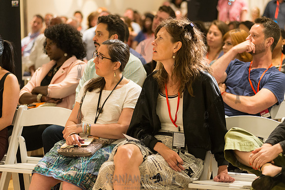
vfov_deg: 13.0
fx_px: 831
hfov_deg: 19.5
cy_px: 95
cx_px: 142
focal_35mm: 105
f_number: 3.5
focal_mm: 105
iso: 3200
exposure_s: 1/100
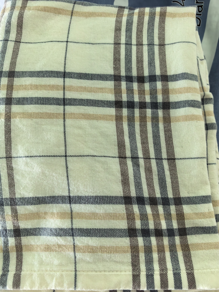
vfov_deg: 71.6
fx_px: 202
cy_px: 146
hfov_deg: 56.8
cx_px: 110
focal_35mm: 24
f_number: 2
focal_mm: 5.75
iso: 2500
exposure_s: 1/615
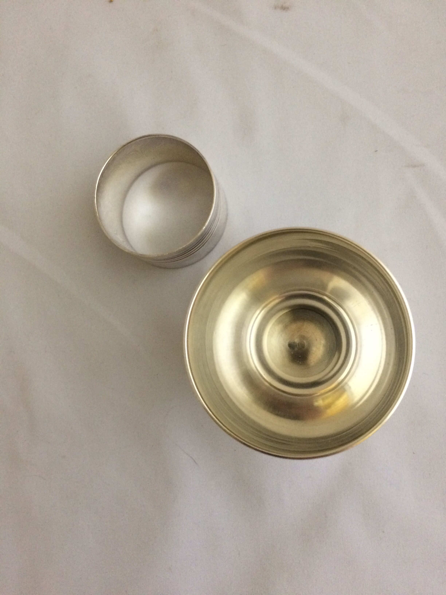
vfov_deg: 61.7
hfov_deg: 48.2
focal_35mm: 29
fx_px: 498
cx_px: 223
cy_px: 298
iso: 320
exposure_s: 1/20
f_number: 2.2
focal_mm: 4.15
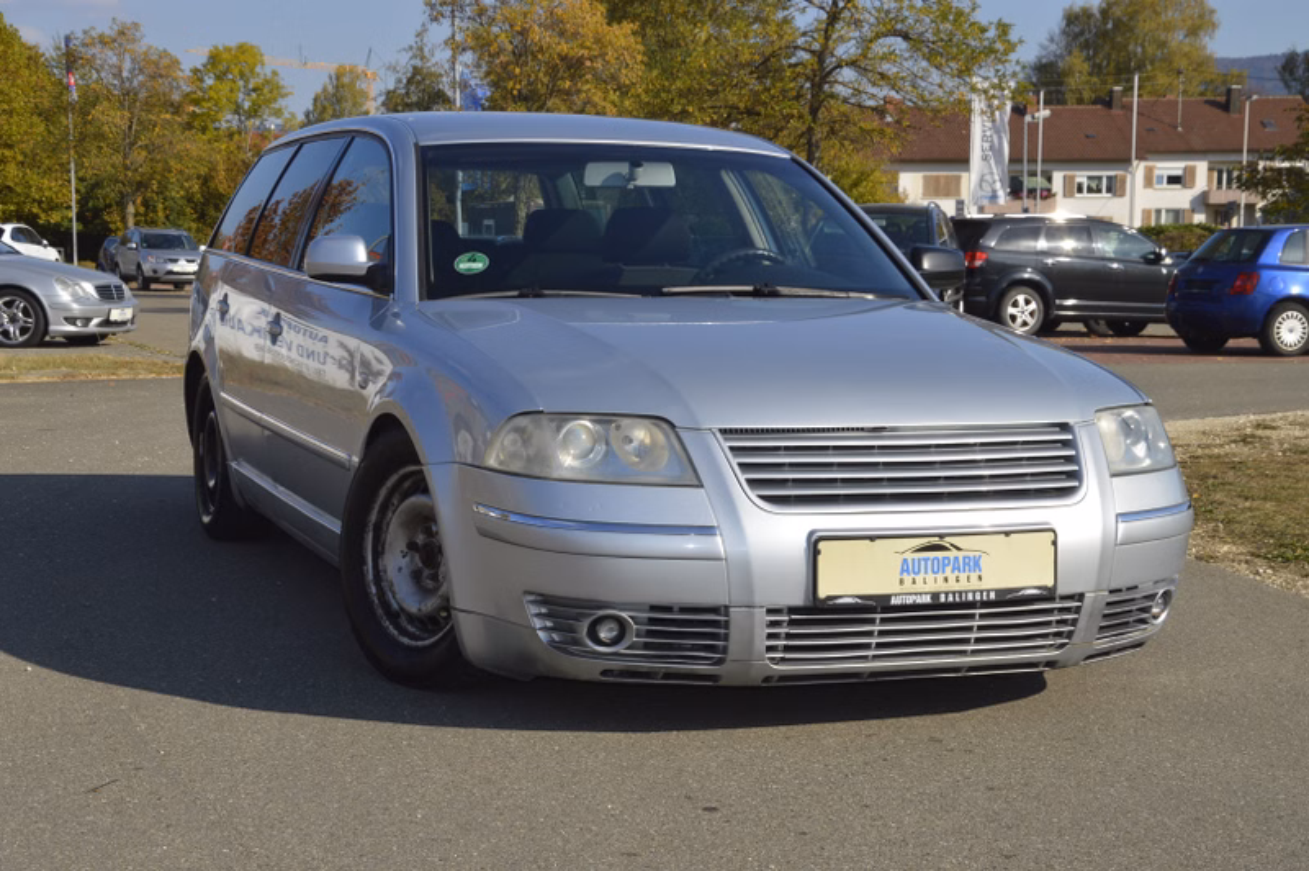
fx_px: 2180
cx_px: 654
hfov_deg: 33.4
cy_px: 436
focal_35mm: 60
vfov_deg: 22.6
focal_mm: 40
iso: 100
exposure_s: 1/200
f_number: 11
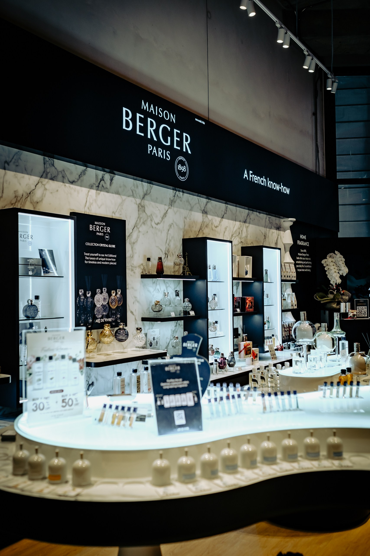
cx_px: 185
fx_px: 539
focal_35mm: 35
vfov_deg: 54.4
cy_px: 278
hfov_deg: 37.9
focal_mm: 23
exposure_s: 1/250
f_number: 2.8
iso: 200
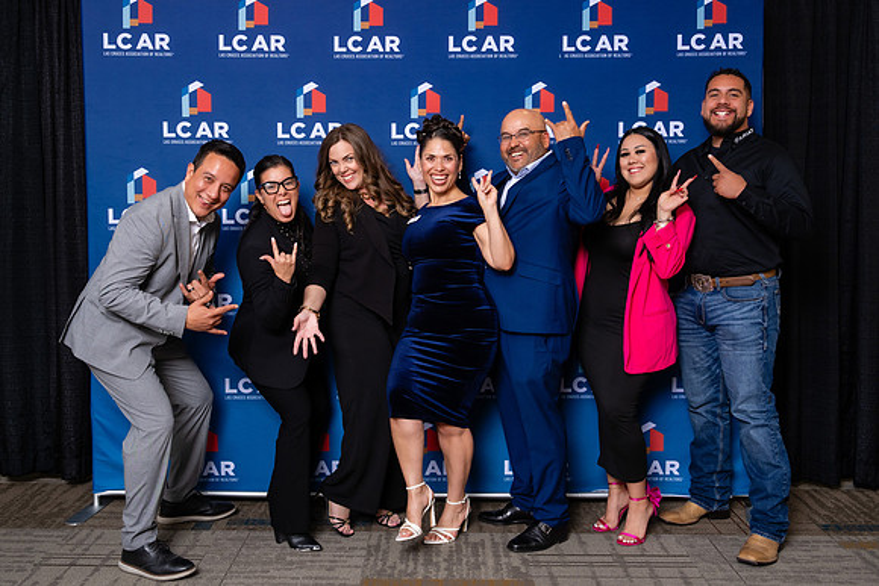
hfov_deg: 51.5
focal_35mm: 37
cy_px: 269
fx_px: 910
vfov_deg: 35.7
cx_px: 406
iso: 500
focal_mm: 34
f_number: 5.6
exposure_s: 1/200
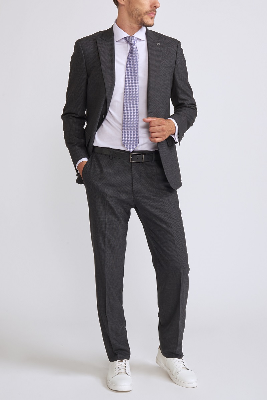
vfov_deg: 41.1
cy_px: 200
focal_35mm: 48
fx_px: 533
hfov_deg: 28.1
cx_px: 134
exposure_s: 1/200
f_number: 11
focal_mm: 48
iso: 250
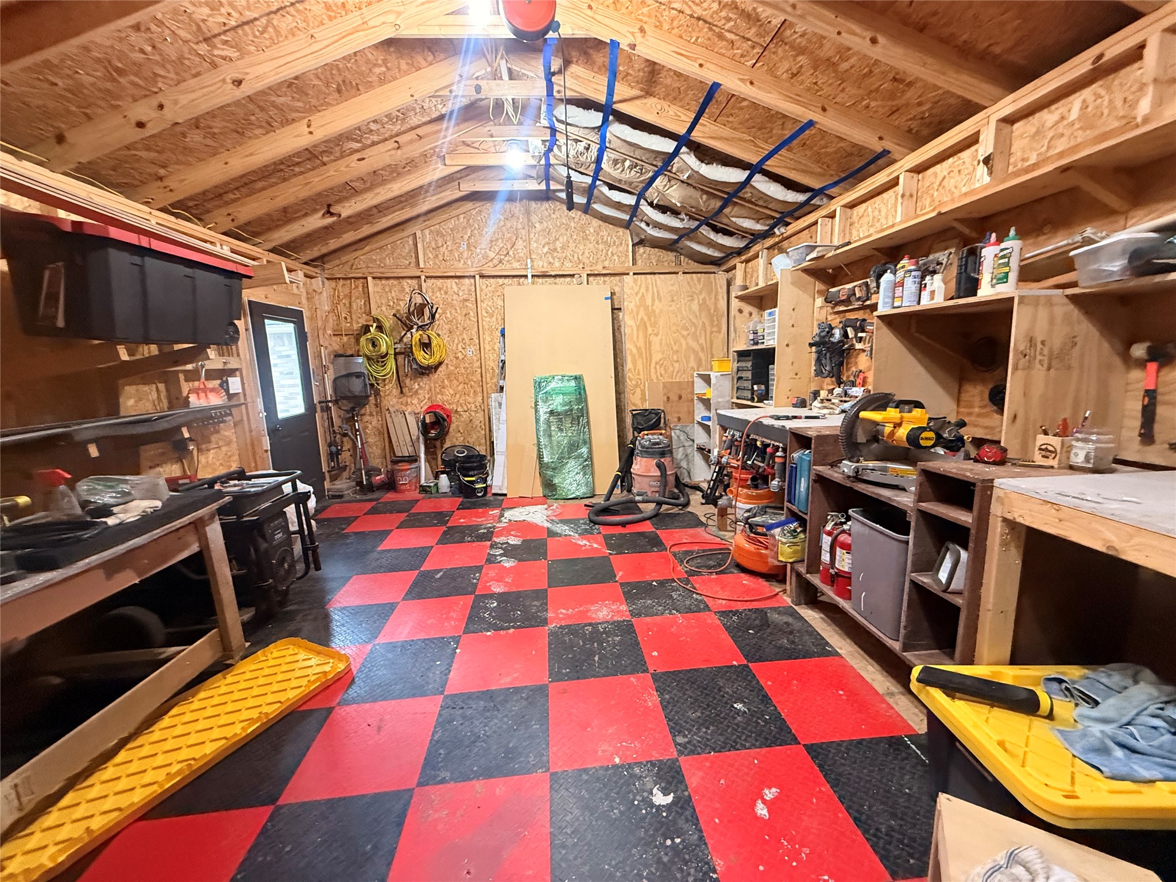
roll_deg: +3.1
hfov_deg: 102.1
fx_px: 476
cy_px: 441
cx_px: 588
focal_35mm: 14
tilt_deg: -9.5
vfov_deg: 85.7
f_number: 2.2
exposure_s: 1/60
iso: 640
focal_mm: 2.22
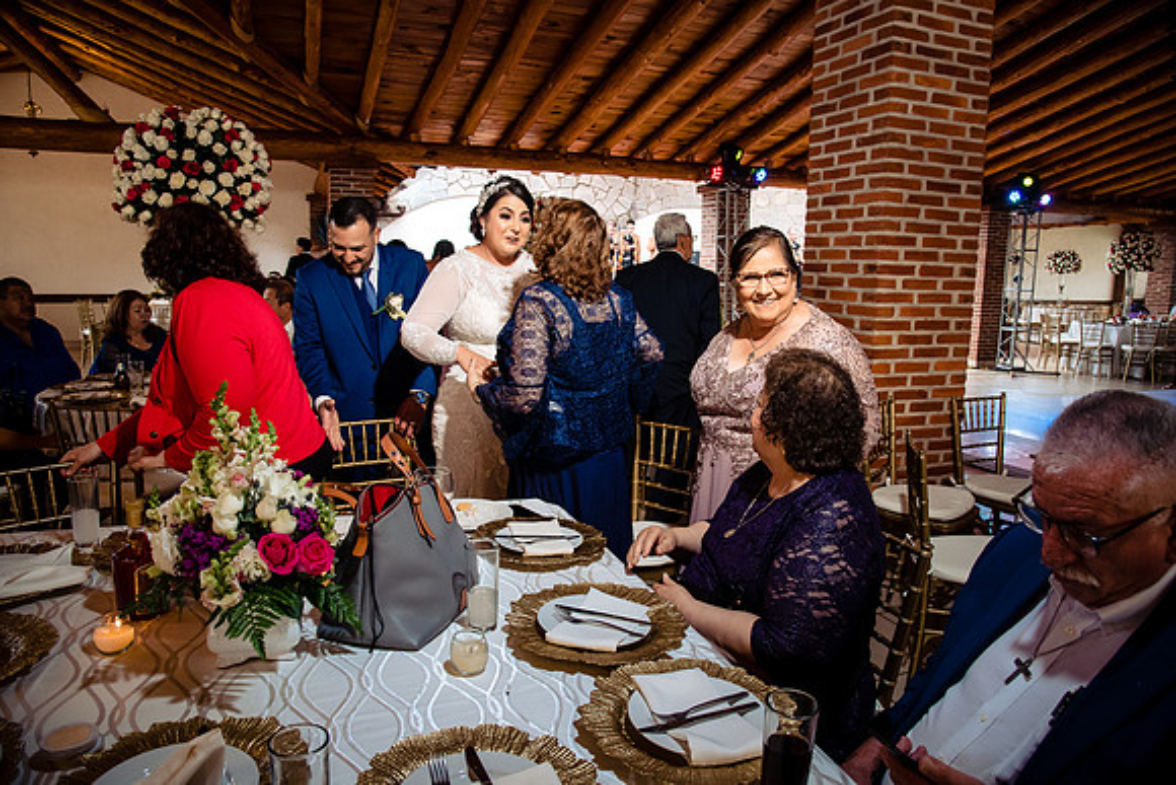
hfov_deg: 73.7
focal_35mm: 24
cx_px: 588
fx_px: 784
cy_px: 392
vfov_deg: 53.2
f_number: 7.1
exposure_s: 1/100
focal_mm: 24
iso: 2000
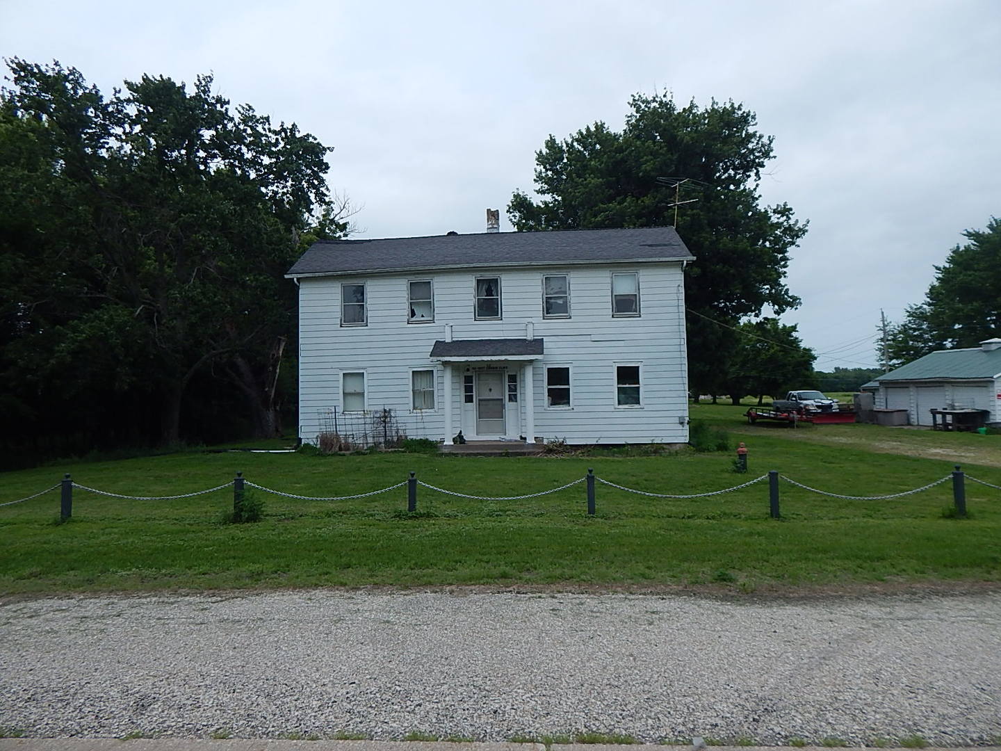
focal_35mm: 22
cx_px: 500
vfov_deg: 61.1
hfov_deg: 76.4
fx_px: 636
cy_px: 376
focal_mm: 4
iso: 125
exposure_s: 1/500
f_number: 6
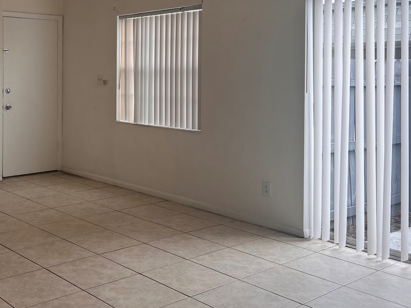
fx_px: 534
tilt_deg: -0.7
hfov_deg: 40.8
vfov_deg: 31.6
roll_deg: -0.2
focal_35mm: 45
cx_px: 100
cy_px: 75
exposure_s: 1/237
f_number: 1.5
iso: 40
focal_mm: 5.7
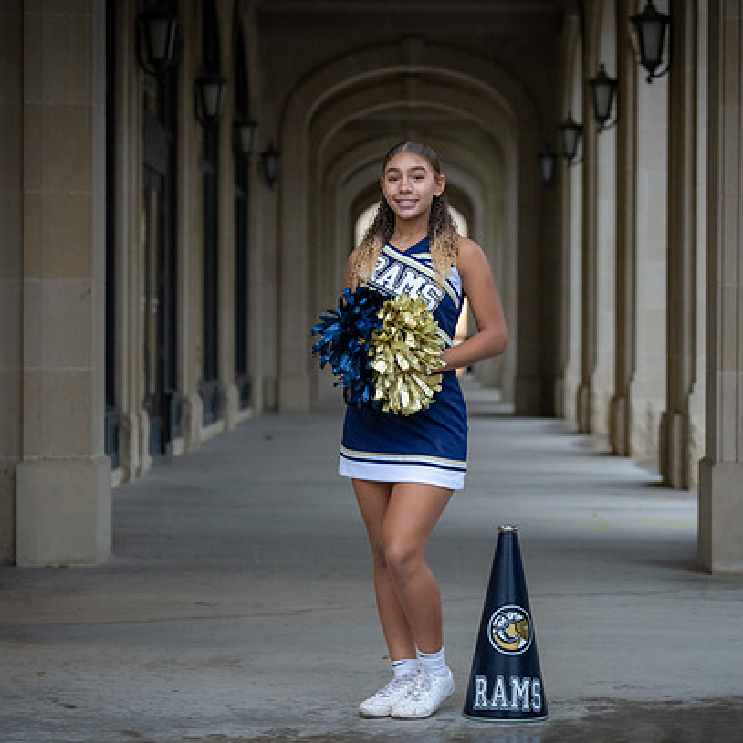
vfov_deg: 18.1
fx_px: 2331
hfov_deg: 18.1
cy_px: 373
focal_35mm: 96
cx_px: 436
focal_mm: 70
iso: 2500
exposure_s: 1/250
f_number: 2.8
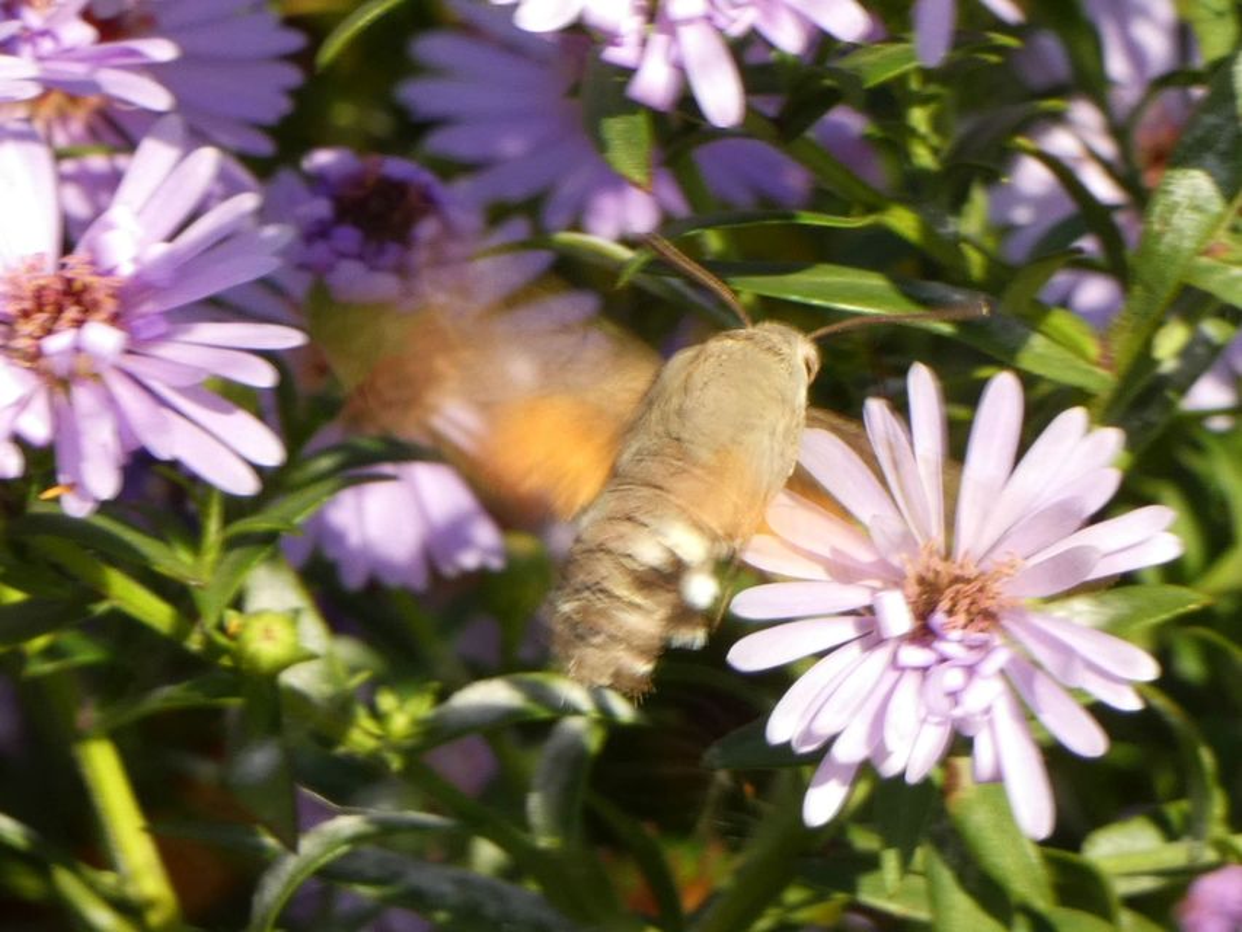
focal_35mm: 362
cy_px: 466
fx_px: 12990
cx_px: 621
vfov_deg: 4.1
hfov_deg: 5.5
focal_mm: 64.9
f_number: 5.6
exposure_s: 1/80
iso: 80
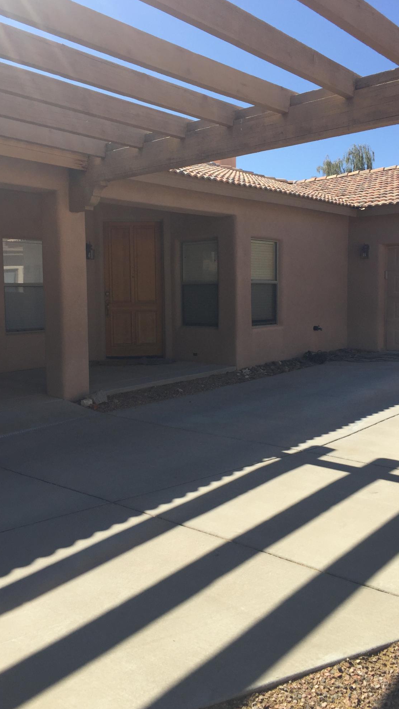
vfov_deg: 61.0
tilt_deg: -5.6
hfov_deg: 36.7
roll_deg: +0.7
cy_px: 351
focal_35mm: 32
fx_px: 602
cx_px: 191
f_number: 2.2
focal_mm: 4.15
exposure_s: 1/2083
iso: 32
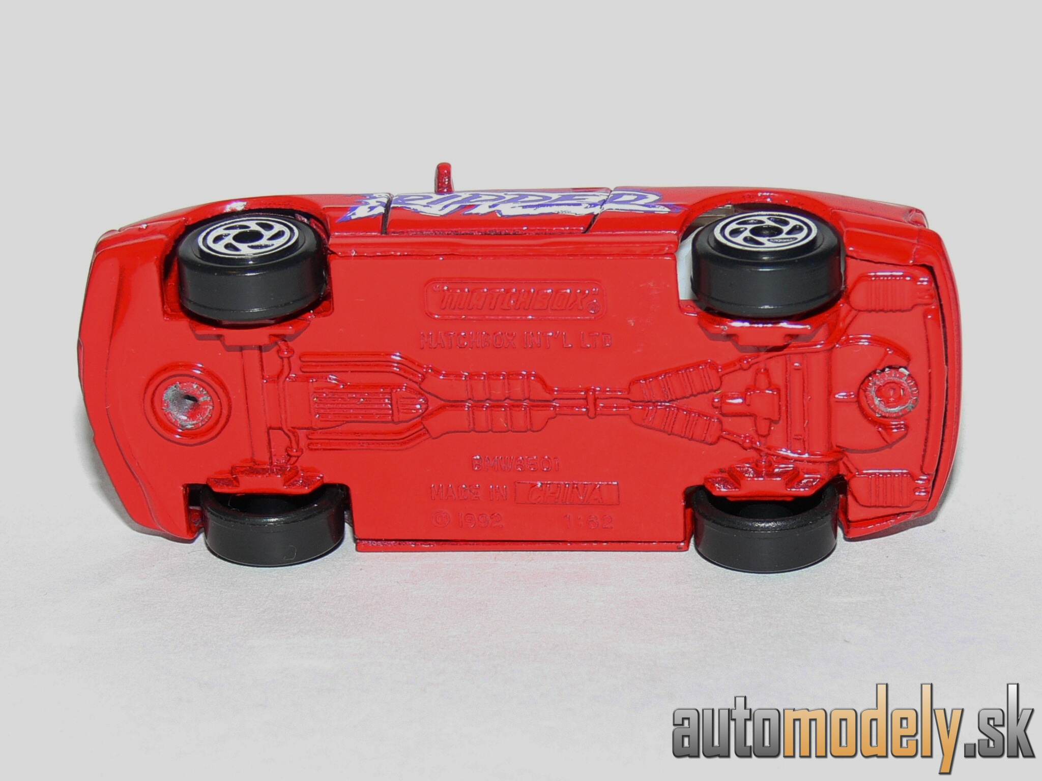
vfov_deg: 13.8
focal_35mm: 107
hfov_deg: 18.4
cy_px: 390
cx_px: 521
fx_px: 3221
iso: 100
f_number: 4
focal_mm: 14.5
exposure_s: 1/30
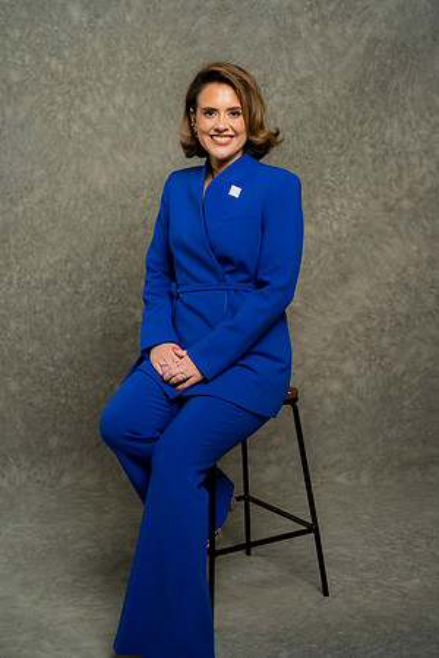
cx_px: 220
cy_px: 329
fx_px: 1006
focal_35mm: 55
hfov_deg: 24.6
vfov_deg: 36.2
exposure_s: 1/160
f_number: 4
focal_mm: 55
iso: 125
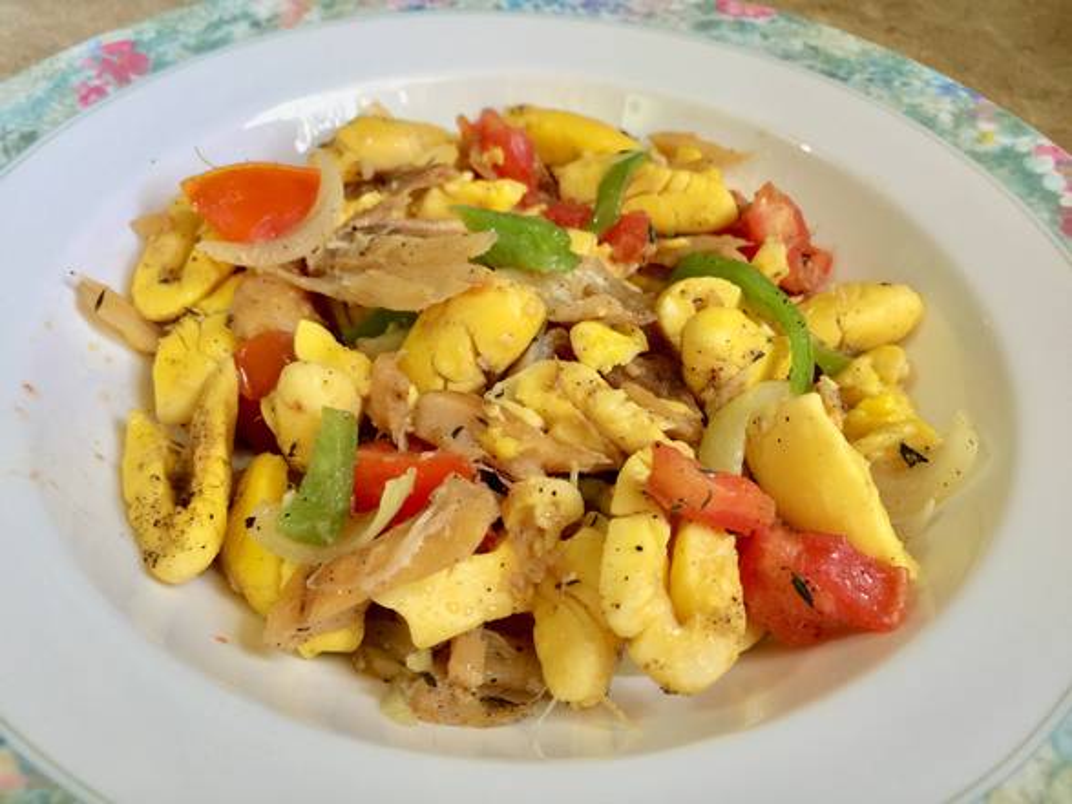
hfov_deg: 61.7
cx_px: 536
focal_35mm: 29
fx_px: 898
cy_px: 402
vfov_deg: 48.2
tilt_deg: -47.5
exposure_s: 1/17
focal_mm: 4.15
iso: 50
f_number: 2.2
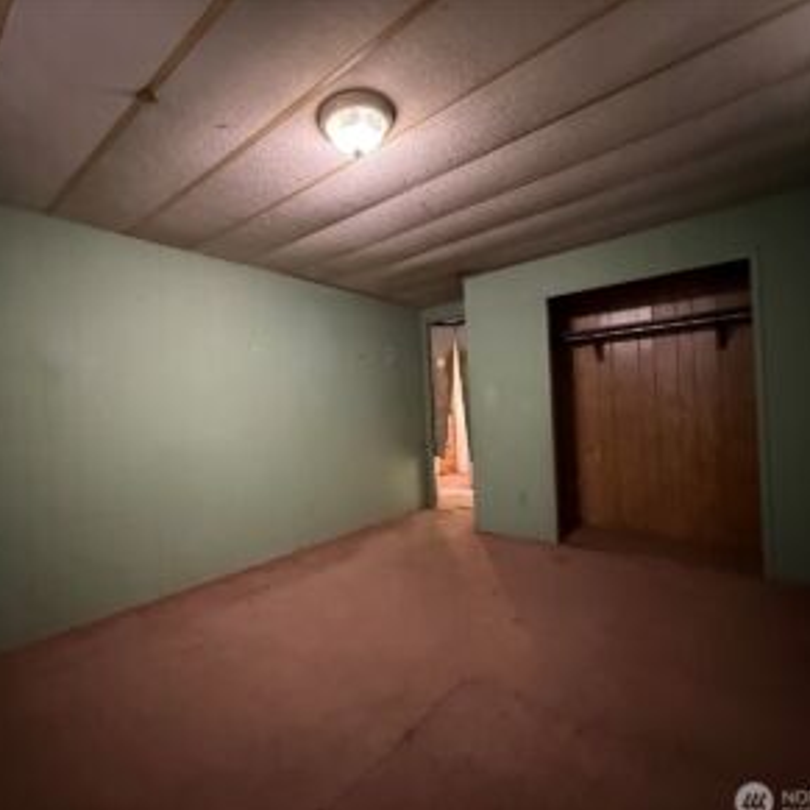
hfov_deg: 83.6
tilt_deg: +0.9
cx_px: 359
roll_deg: +2.7
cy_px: 412
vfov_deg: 84.0
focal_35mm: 17
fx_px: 450
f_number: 2.2
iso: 1600
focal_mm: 2.22
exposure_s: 1/30
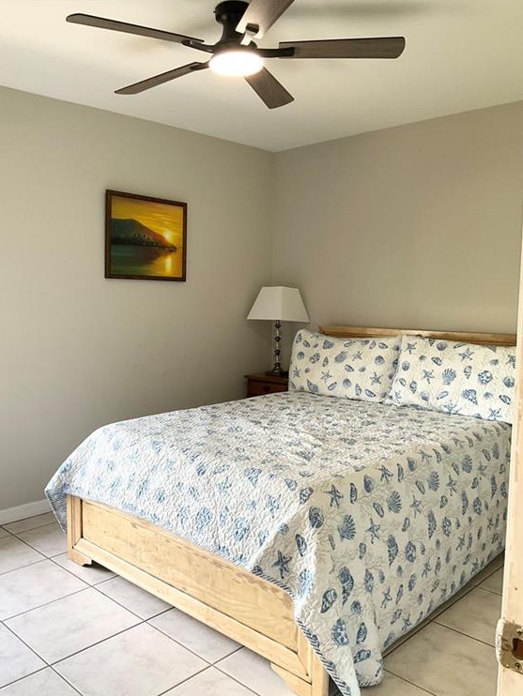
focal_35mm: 30
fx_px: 604
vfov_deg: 59.9
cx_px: 259
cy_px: 356
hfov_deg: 46.8
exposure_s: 1/60
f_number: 1.8
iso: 100
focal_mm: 3
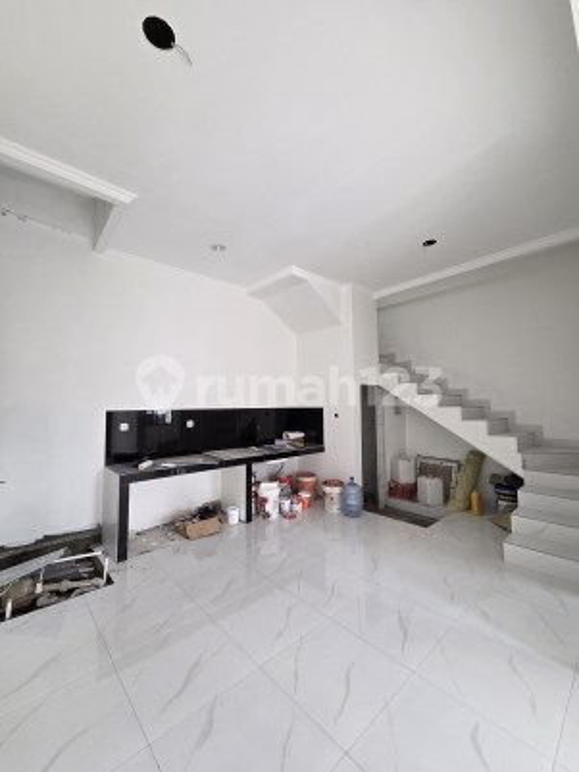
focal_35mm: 13
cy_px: 386
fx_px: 290
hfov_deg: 89.9
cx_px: 290
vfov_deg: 106.2
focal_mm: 2.2
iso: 125
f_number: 2.2
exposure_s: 1/100
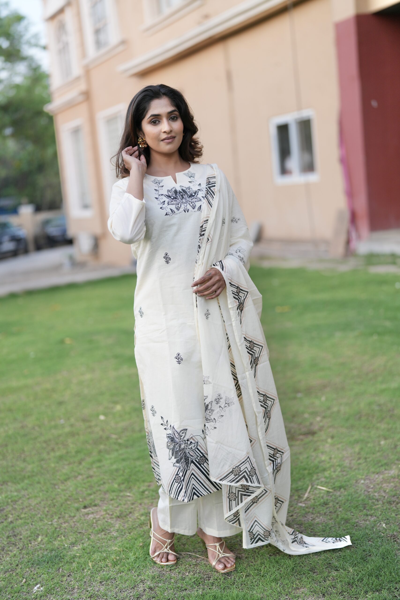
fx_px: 833
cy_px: 300
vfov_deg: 39.6
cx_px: 200
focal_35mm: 50
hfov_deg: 27.0
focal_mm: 50
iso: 250
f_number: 1.6
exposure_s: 1/500
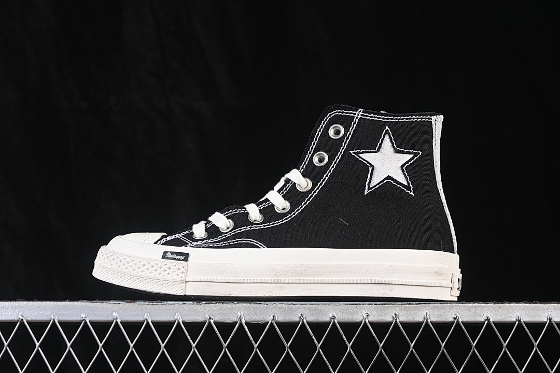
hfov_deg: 27.0
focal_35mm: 75
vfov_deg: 18.2
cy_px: 186
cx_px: 280
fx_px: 1167
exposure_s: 1/60
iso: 160
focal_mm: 50
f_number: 6.3
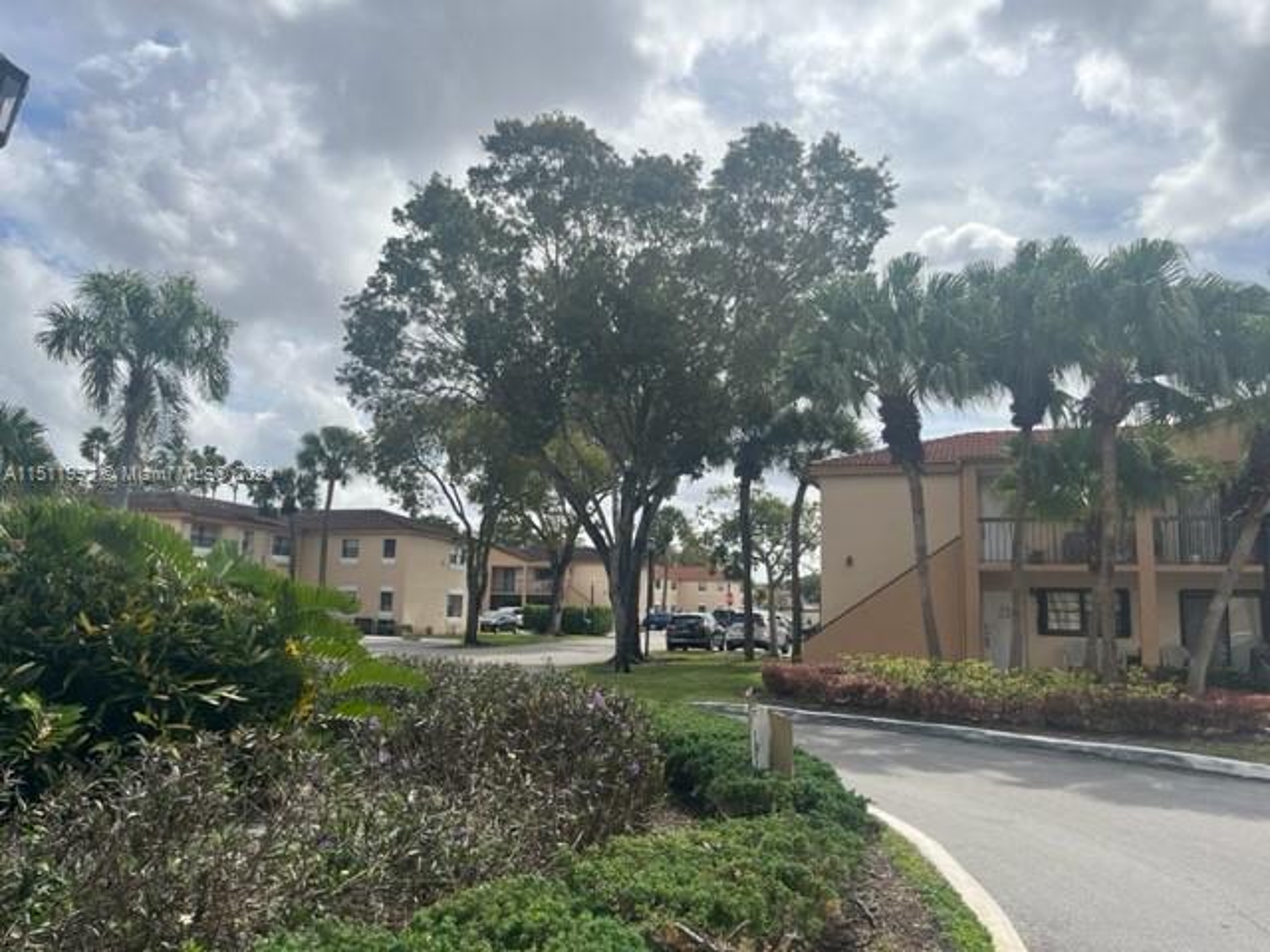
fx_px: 954
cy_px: 476
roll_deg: -0.2
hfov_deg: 67.3
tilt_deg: +7.6
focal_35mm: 26
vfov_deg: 53.1
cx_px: 635
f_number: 1.6
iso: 50
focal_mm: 5.1
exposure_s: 1/4651
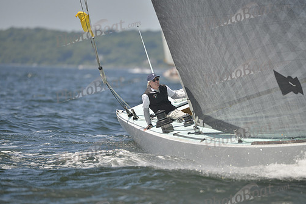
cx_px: 173
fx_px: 3921
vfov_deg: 3.0
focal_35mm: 461
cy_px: 111
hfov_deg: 4.5
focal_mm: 400
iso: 280
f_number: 4.5
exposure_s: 1/2500
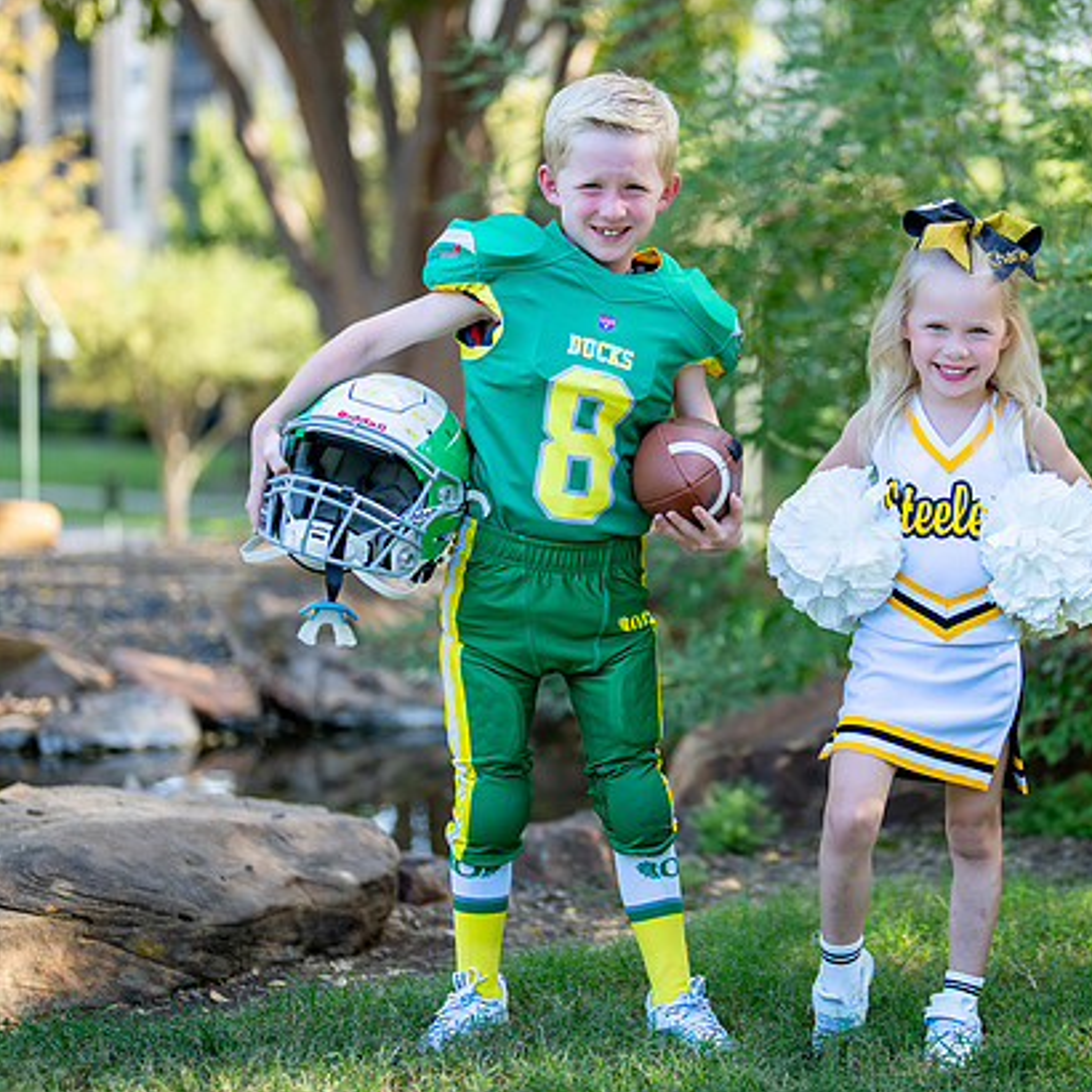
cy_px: 496
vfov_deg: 20.6
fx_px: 2998
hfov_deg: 20.5
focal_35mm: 84
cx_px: 798
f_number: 1.2
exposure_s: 1/1000
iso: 100
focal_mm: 50
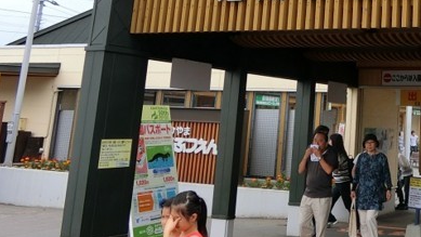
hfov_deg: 33.7
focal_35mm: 56
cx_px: 431
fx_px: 625
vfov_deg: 20.5
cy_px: -24
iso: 80
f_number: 2.8
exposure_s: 1/500
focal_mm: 5.4
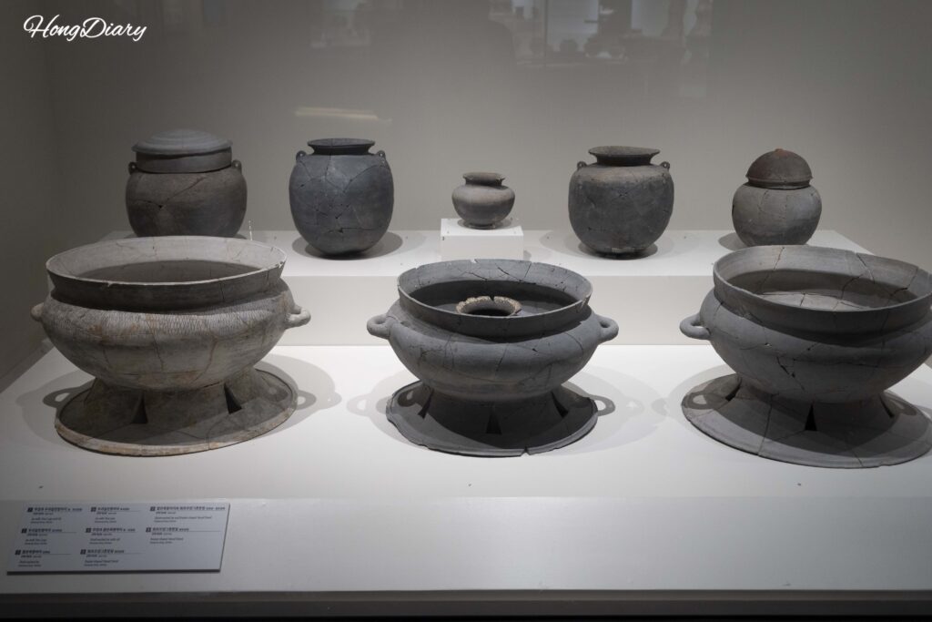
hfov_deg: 50.7
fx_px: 984
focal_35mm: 38
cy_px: 311
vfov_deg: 35.1
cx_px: 466
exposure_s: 1/160
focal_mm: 38
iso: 1600
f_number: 5
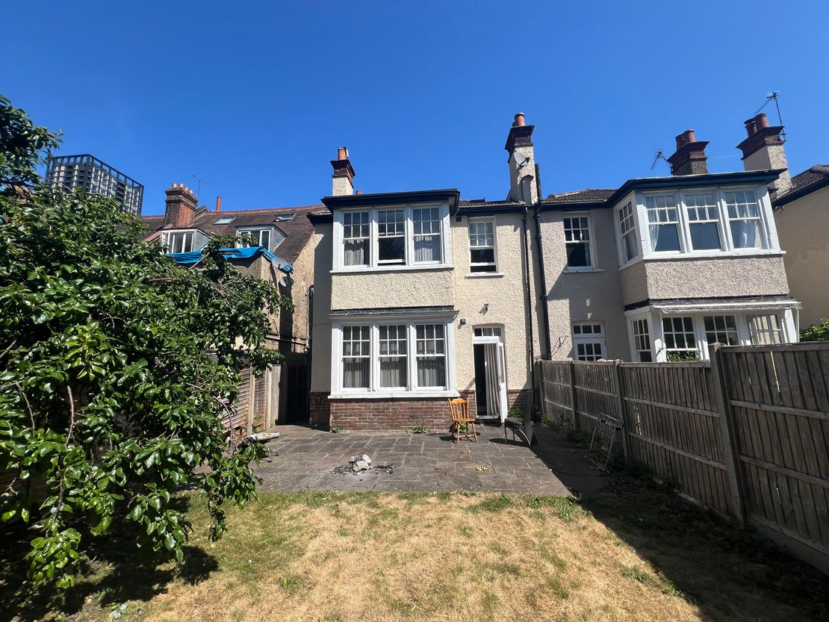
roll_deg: +0.7
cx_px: 414
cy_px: 311
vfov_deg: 89.9
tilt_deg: +9.1
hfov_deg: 106.2
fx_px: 311
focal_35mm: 13
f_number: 1.8
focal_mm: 1.57
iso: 32
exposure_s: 1/1946
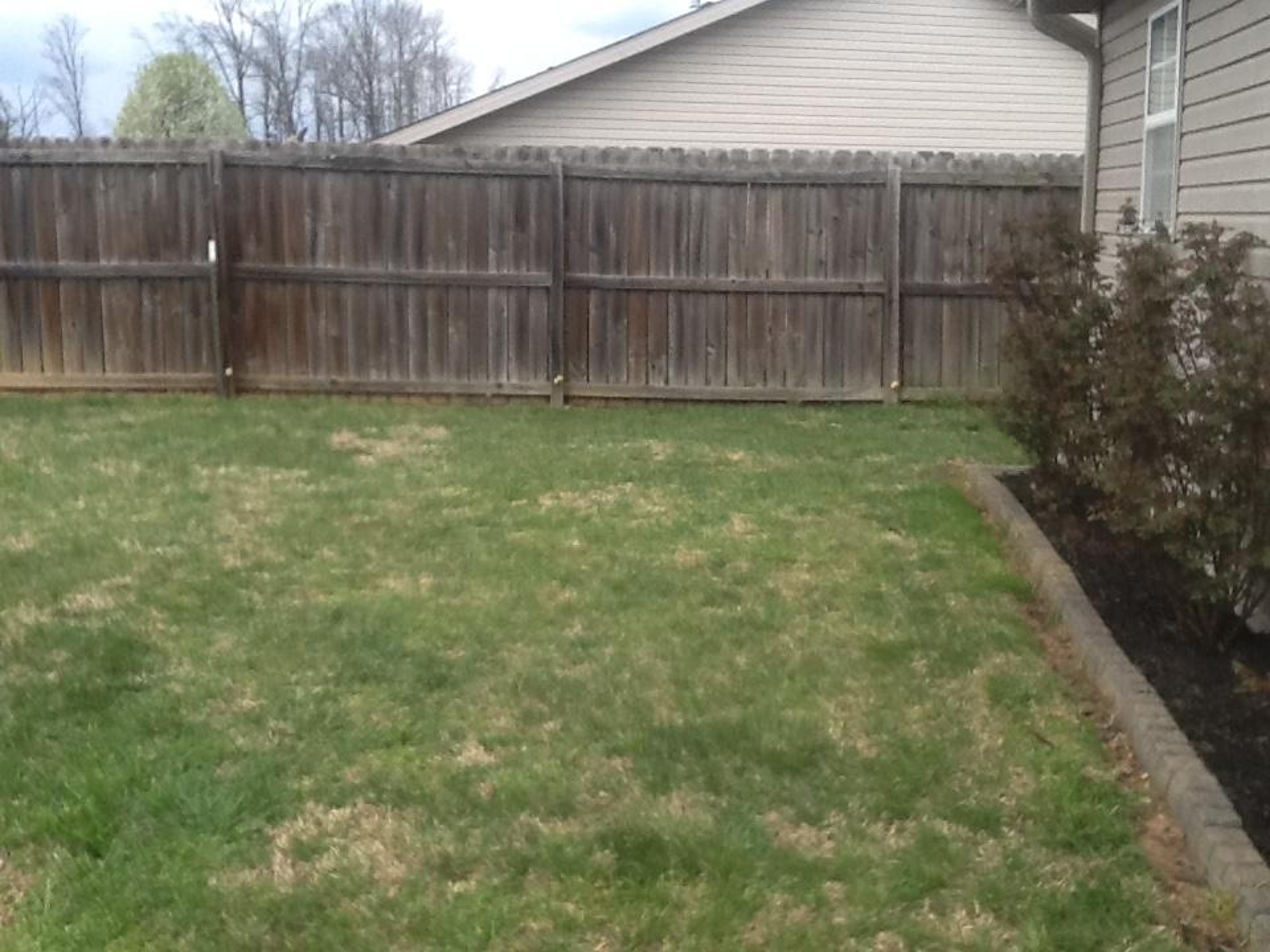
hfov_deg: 42.9
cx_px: 635
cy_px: 476
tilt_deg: -8.4
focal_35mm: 44
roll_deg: -2.1
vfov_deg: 32.9
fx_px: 1614
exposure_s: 1/594
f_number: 2.4
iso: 40
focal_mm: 2.03
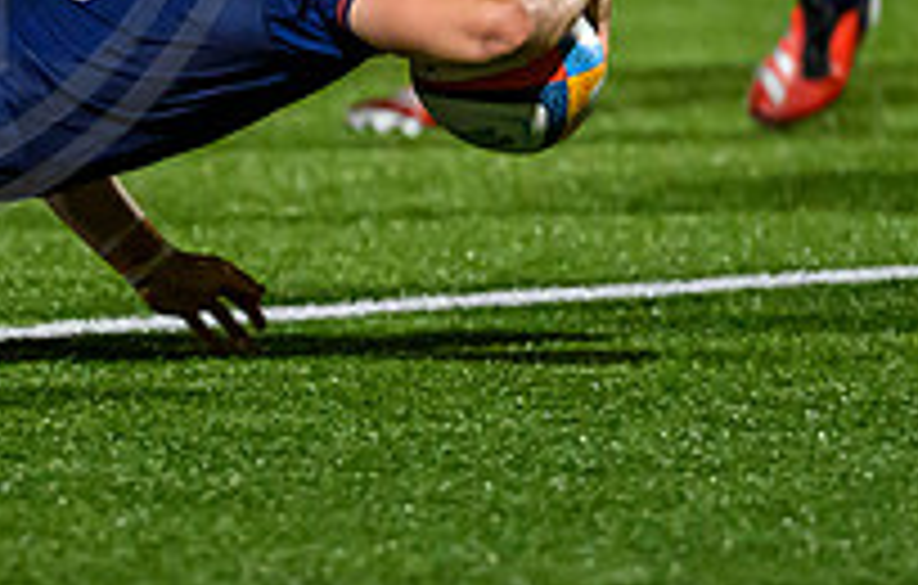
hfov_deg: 2.5
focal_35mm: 851
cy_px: 239
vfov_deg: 1.6
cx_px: -374
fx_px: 21409
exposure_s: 1/1250
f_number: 3.2
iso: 5000
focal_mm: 200
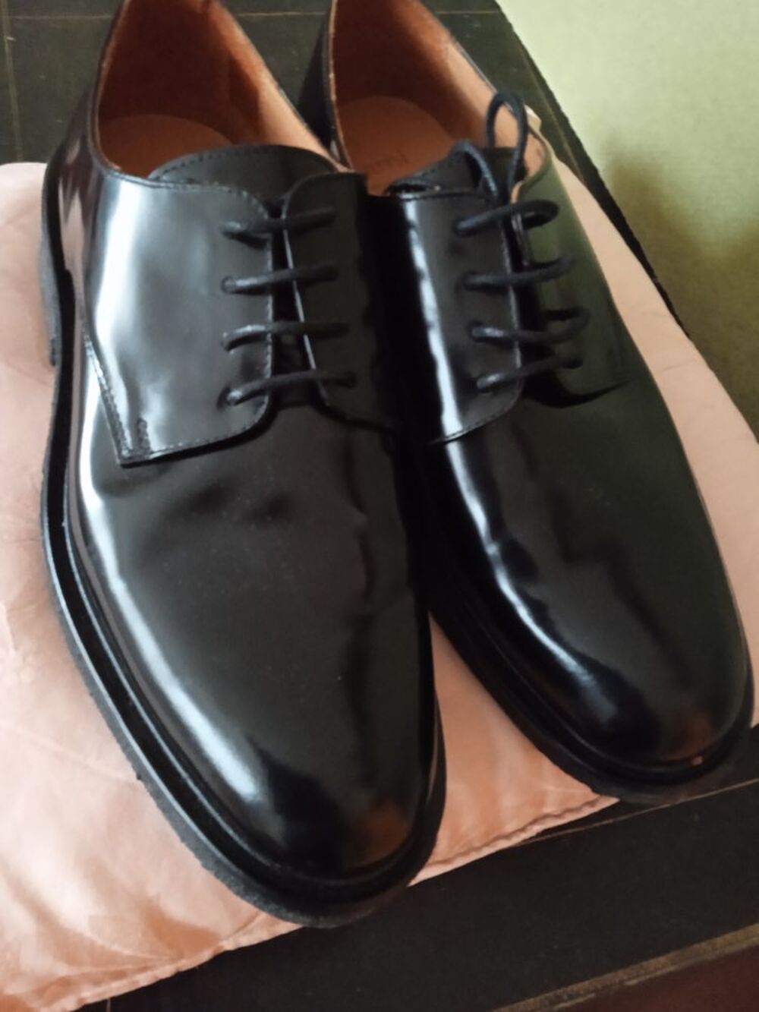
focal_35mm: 28
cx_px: 380
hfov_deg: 49.8
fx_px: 818
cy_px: 506
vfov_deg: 63.4
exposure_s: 1/10
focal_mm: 3.43
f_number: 2.2
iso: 2362
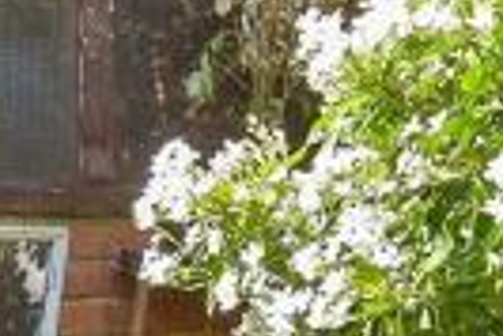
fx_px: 2042
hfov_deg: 11.9
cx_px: -616
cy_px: 179
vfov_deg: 9.4
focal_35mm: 146
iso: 500
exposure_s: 1/125
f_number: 8
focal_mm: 13
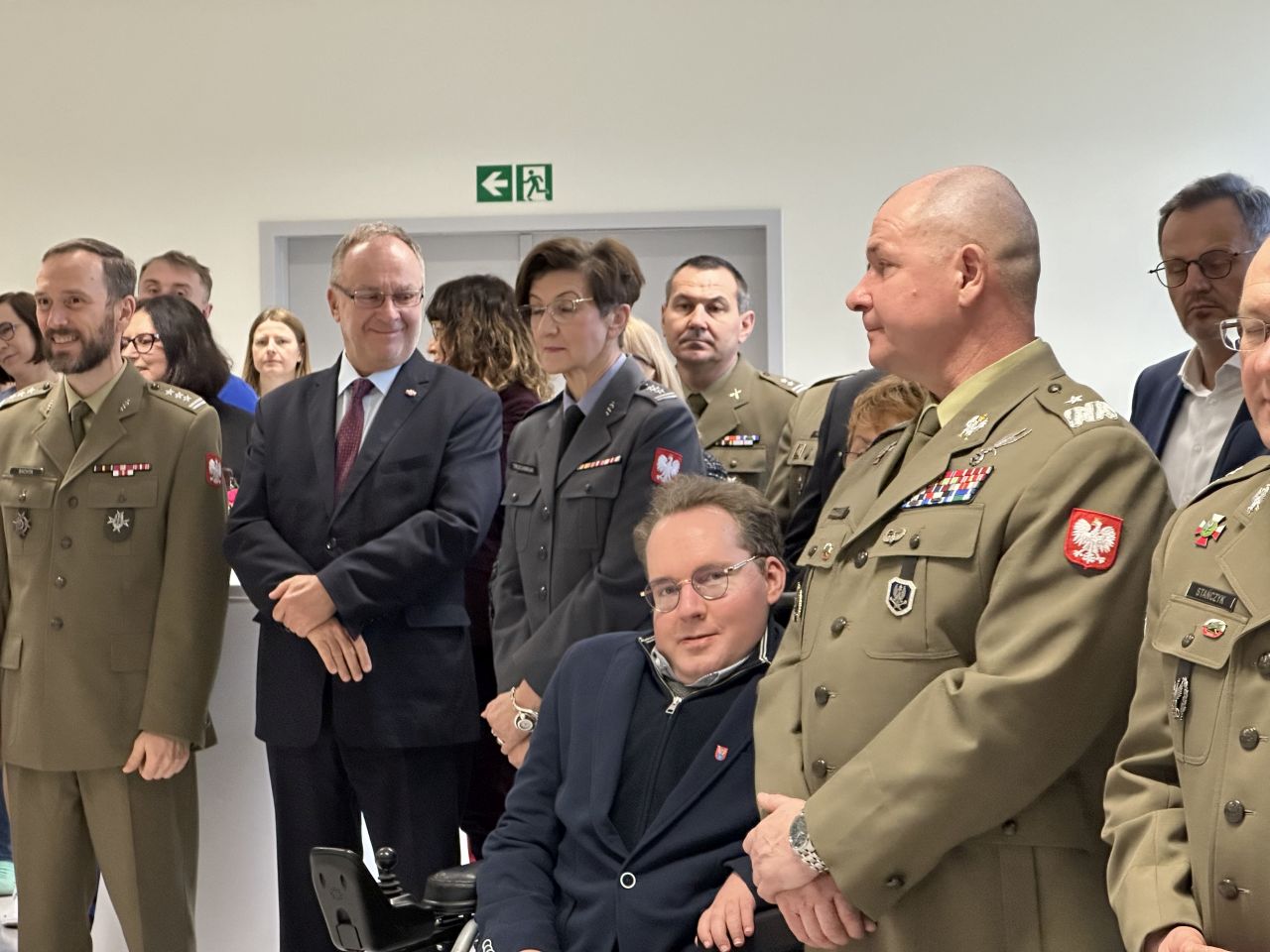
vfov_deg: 19.1
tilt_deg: -1.8
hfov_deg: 25.3
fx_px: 2825
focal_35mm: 77
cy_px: 476
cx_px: 635
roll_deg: +0.8
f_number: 2.8
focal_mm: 9
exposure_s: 1/100
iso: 400
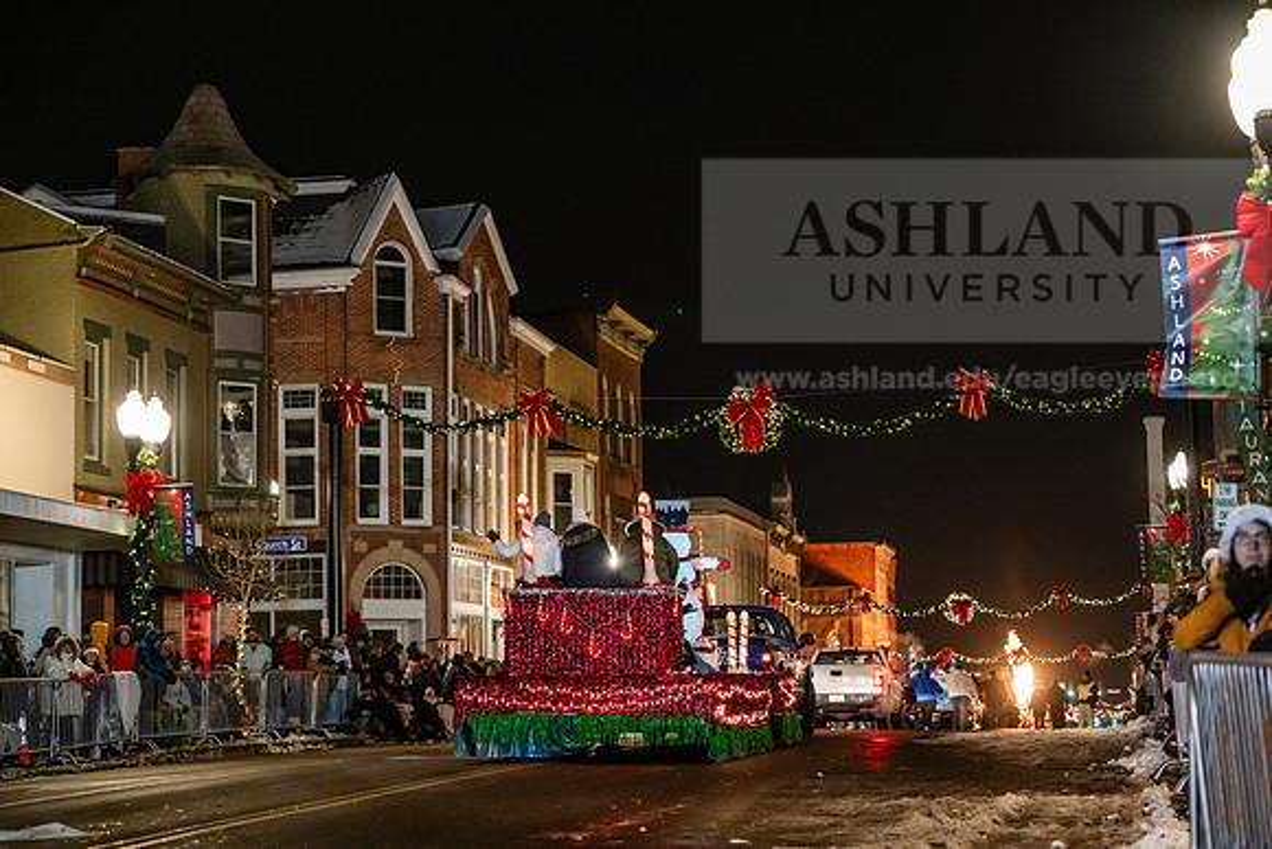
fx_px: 2474
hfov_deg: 28.8
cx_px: 636
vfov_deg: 19.5
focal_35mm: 70
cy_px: 424
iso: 3200
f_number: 2.8
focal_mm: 70
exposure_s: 1/200
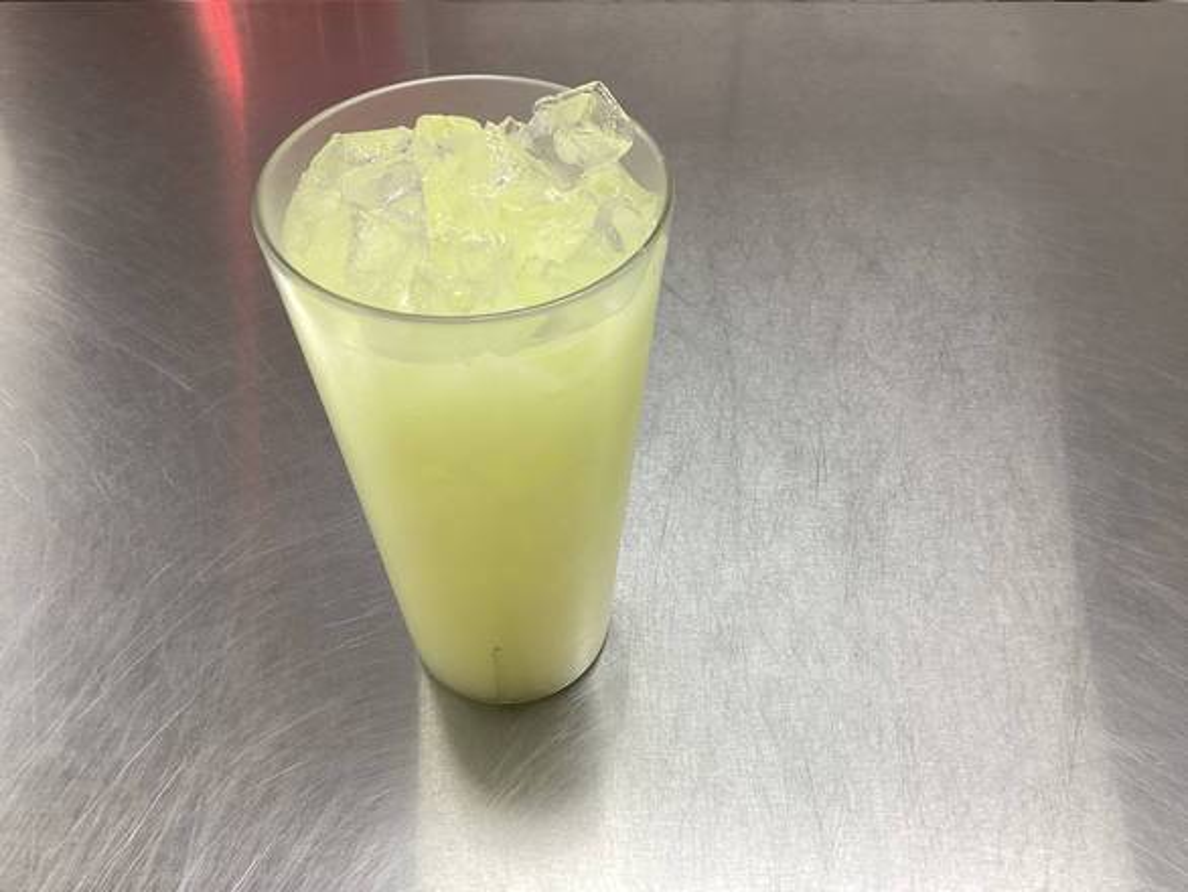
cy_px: 446
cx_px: 594
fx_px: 1064
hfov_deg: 58.3
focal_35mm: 31
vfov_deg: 45.5
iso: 50
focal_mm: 3.3
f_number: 2.4
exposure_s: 1/60
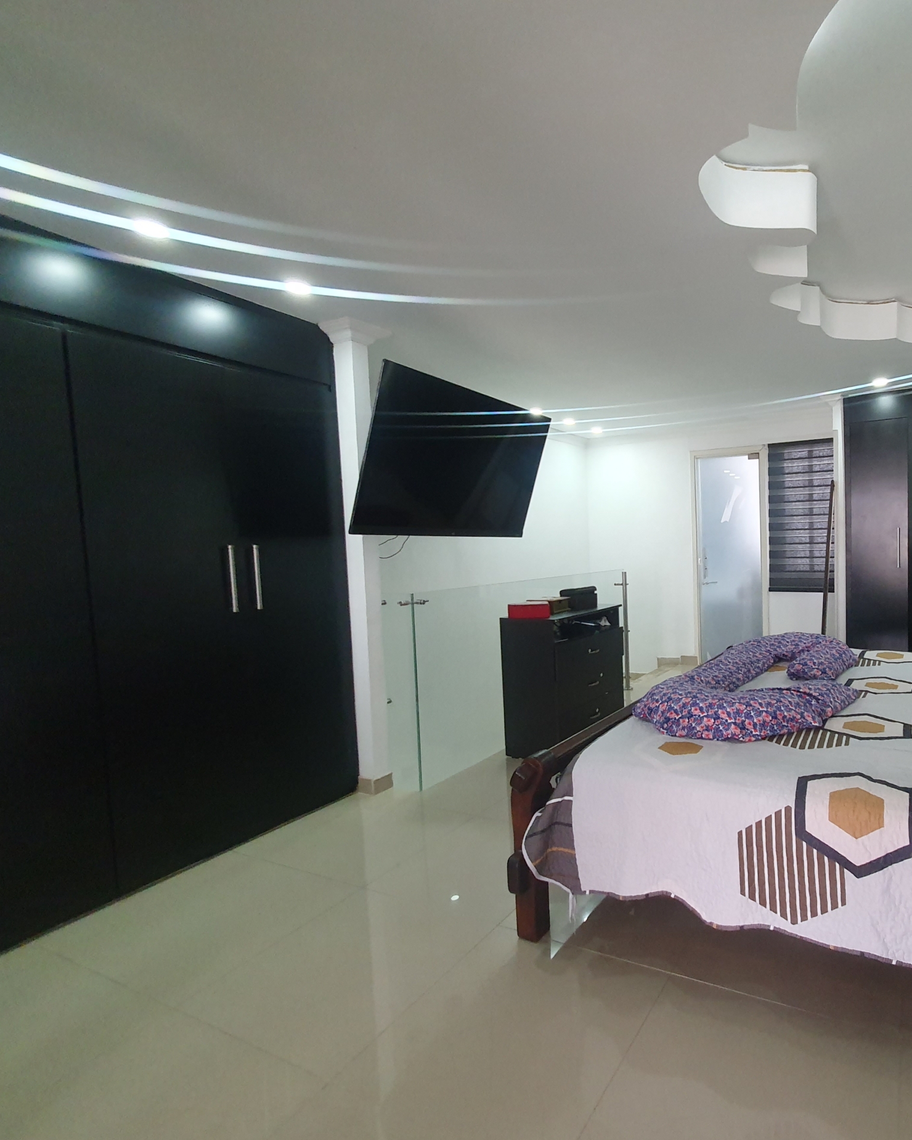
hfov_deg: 73.3
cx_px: 645
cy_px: 571
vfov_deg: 89.6
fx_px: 574
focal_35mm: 17
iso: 400
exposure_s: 1/60
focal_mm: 1.8
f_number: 2.2
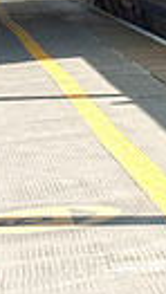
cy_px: 1
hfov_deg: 4.7
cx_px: 585
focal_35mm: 242
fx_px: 1890
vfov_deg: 8.8
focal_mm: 35
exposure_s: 1/160
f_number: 6.3
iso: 200
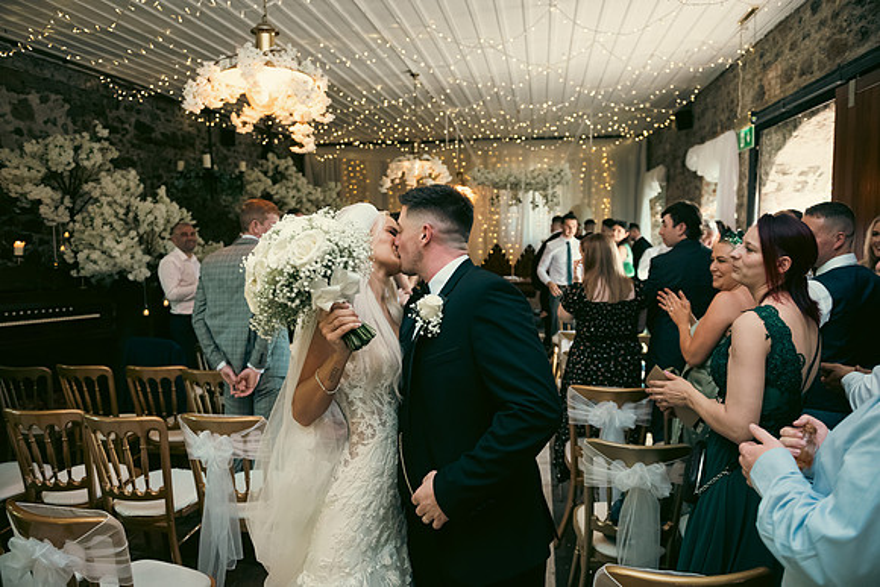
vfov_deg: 53.2
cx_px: 440
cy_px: 294
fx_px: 587
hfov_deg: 73.7
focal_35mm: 24
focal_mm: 24
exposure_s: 1/160
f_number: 3.5
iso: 1250
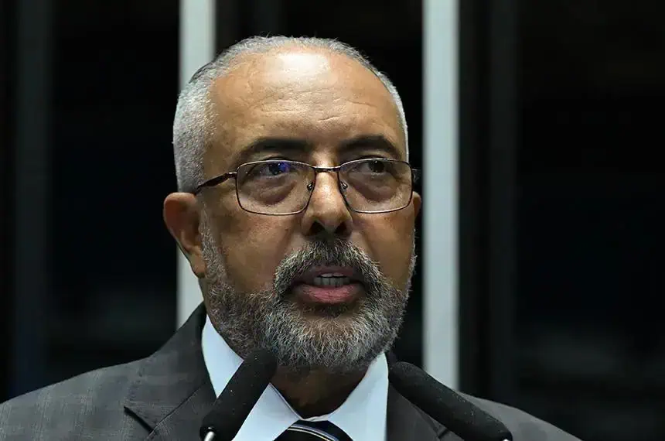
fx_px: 4278
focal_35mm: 232
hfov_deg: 8.9
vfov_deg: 5.9
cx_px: 332
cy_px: 220
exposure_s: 1/125
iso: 5000
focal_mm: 155
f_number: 5
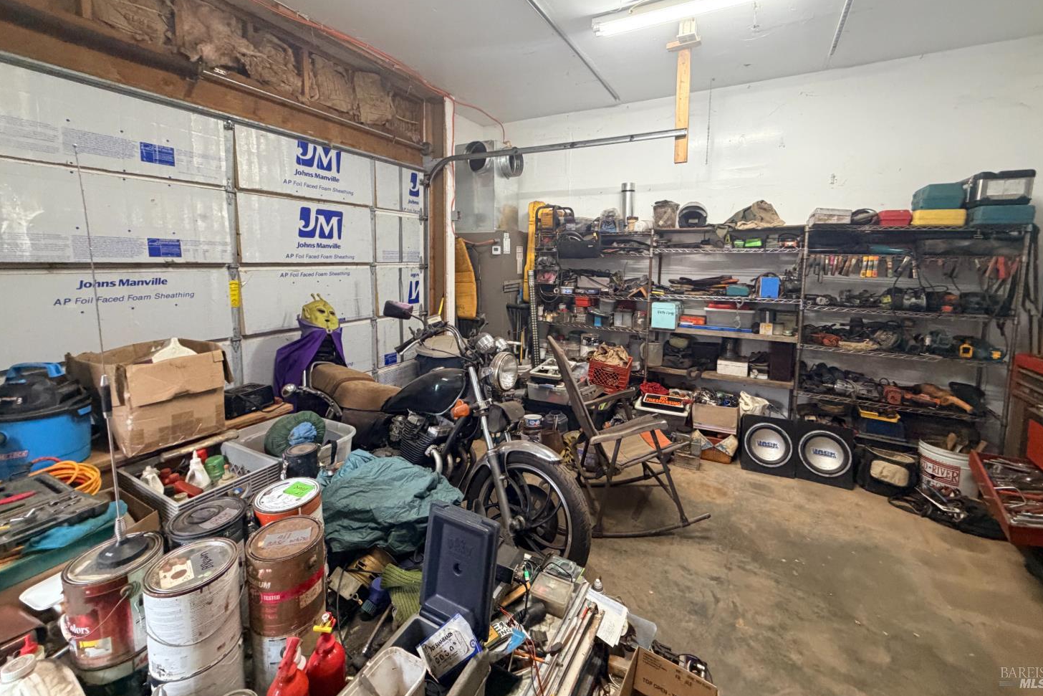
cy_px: 295
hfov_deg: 100.4
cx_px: 522
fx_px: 435
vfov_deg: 76.8
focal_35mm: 15
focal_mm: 2.22
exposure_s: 1/60
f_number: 2.2
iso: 400
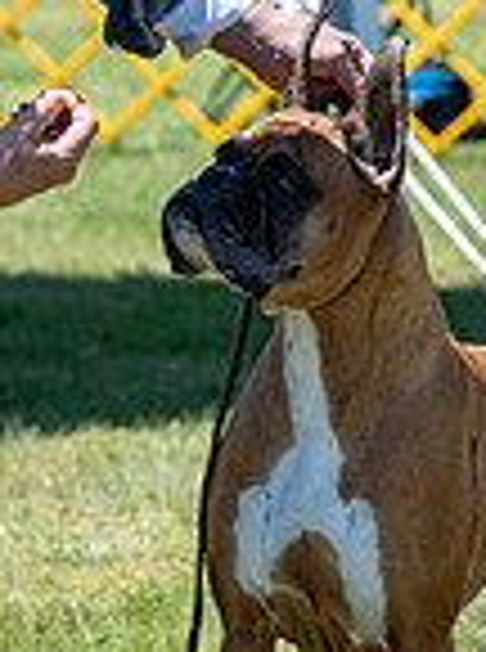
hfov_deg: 3.9
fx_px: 7202
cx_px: 166
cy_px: 220
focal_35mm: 383
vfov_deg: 5.2
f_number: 7.1
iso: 800
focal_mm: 128
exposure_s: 1/1600
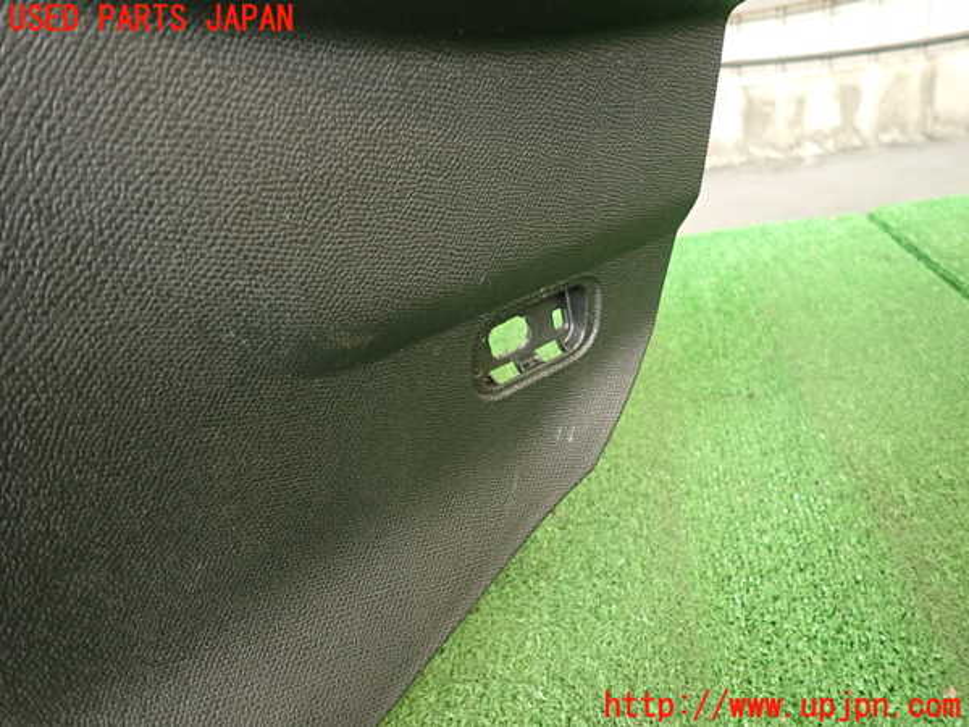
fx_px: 700
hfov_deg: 69.4
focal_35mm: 25
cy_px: 364
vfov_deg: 54.9
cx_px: 484
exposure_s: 1/30
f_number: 2
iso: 320
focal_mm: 4.5
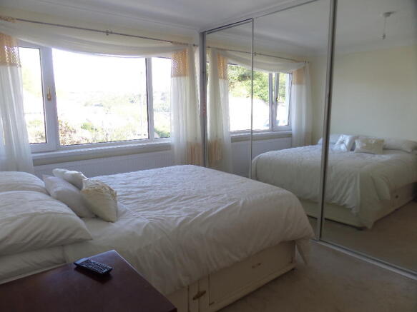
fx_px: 289
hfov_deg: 71.6
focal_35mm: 24
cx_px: 208
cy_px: 156
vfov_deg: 56.8
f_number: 3.2
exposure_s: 1/90
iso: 100
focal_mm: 4
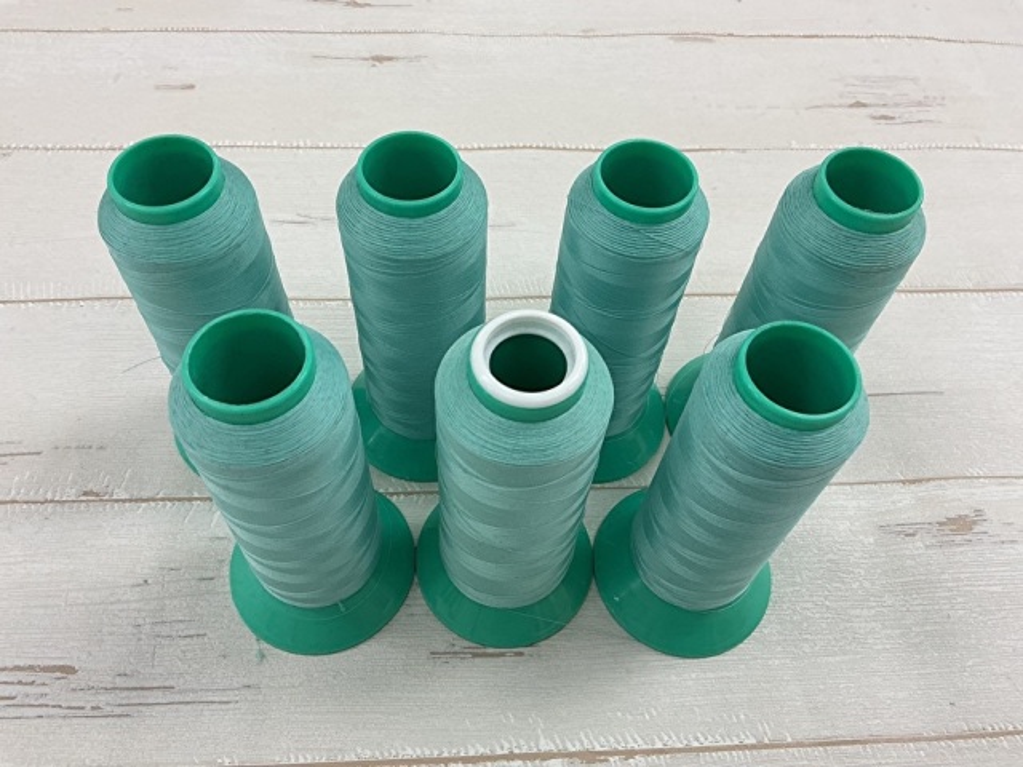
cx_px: 512
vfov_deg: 48.2
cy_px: 384
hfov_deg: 61.7
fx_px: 857
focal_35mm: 29
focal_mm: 3
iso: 40
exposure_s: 1/60
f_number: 1.8
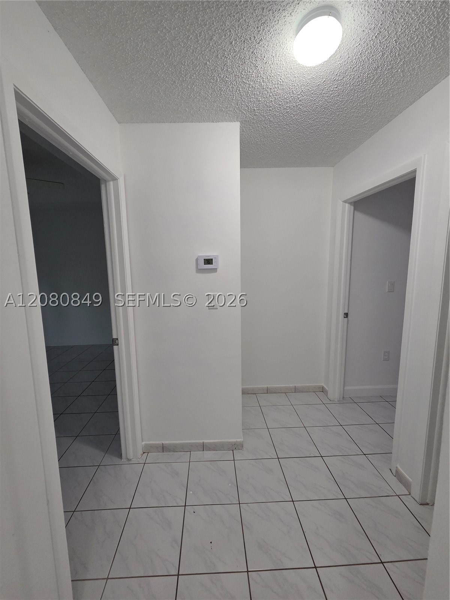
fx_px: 225
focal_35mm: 13
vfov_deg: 106.2
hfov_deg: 89.9
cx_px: 225
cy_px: 300
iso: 200
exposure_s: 1/60
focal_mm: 2.2
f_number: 2.2
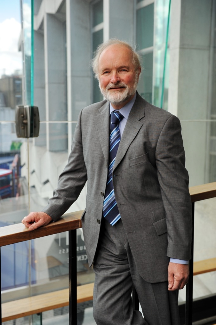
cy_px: 162
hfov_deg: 30.5
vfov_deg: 44.5
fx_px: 397
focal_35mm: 44
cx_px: 108
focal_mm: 44
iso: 200
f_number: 4
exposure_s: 1/200
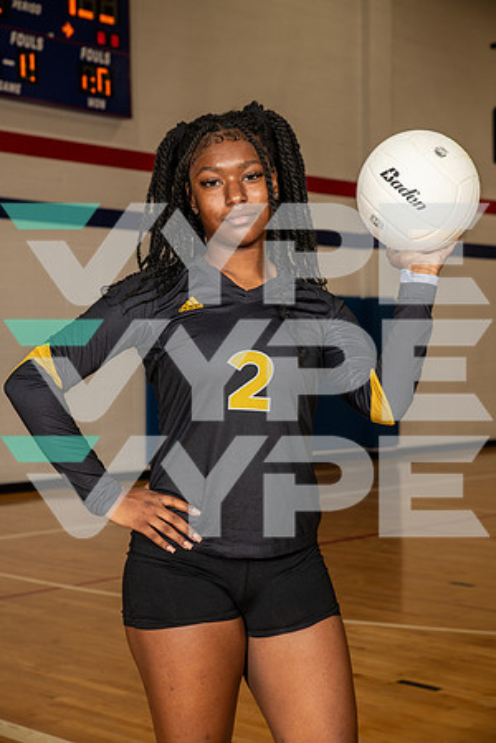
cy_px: 372
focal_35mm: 62
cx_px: 248
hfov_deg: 21.9
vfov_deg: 32.4
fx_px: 1281
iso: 320
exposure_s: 1/250
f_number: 7.1
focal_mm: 62
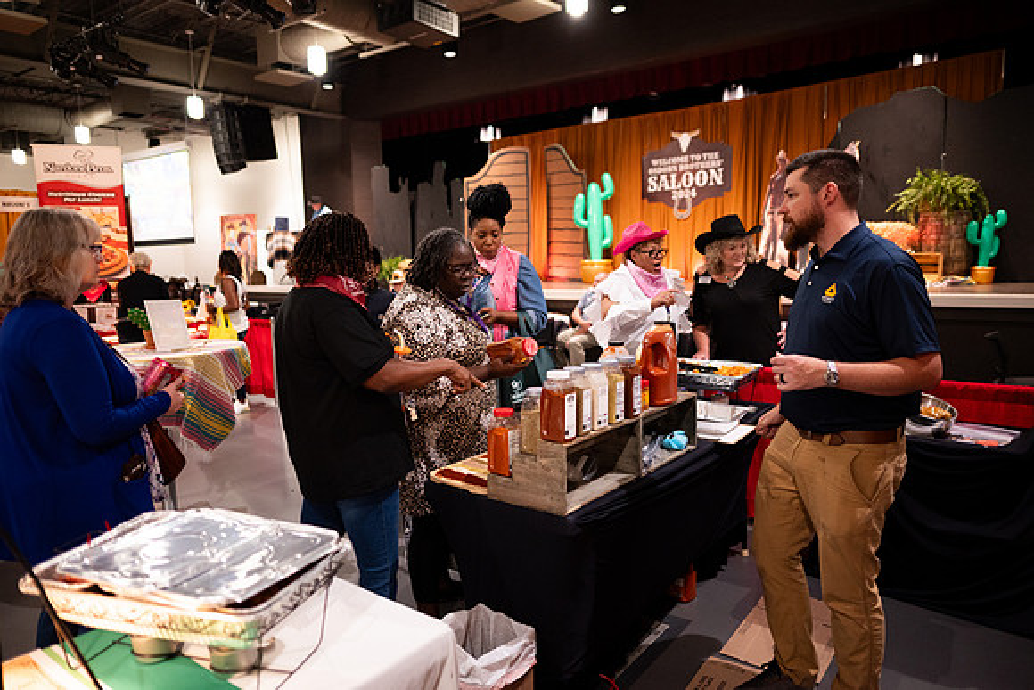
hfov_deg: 73.7
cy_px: 345
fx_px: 689
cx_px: 517
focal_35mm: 24
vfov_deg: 53.2
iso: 1250
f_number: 1.8
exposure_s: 1/200
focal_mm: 24
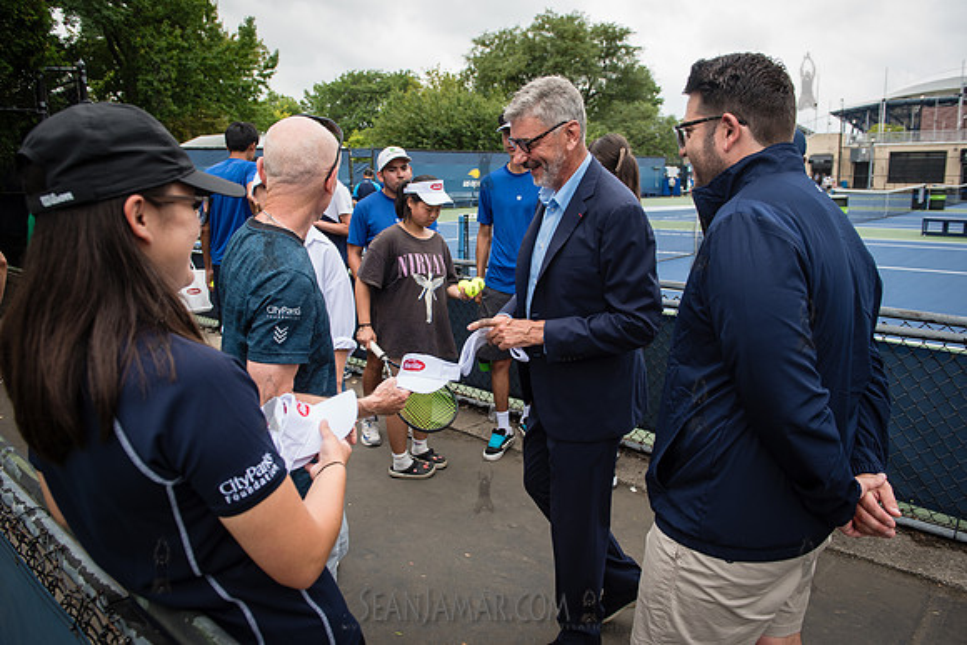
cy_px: 322
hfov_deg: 73.7
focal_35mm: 24
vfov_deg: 53.2
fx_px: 645
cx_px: 484
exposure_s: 1/500
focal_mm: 24
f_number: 4
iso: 200
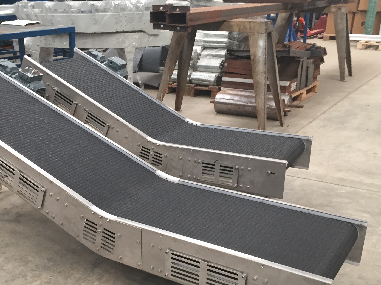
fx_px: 484
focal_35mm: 44
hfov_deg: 42.7
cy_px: 202
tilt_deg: -22.1
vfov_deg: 32.4
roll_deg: -2.5
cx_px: 147
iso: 125
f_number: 2.2
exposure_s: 1/33
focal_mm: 4.15
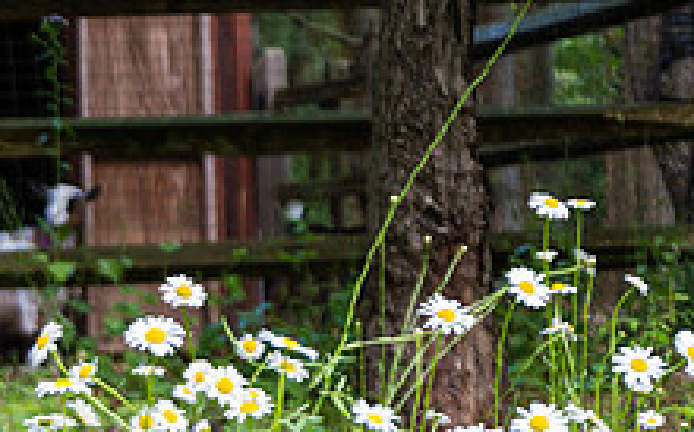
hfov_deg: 13.1
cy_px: 423
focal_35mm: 158
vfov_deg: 8.2
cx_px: -12
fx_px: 2985
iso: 640
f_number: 4
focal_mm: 55
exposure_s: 1/125
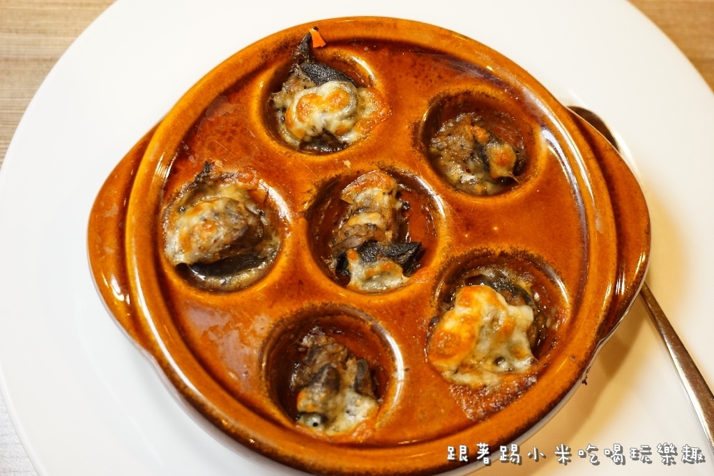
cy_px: 238
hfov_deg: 46.4
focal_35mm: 42
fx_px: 833
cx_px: 357
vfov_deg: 31.9
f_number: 4.5
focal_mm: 28
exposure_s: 1/60
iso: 1000
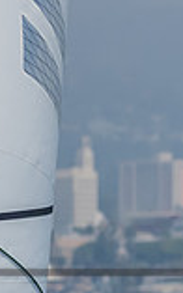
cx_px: -228
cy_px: 308
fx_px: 8442
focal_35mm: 1057
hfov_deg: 1.2
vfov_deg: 2.0
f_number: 6.3
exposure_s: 1/2500
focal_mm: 160
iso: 400
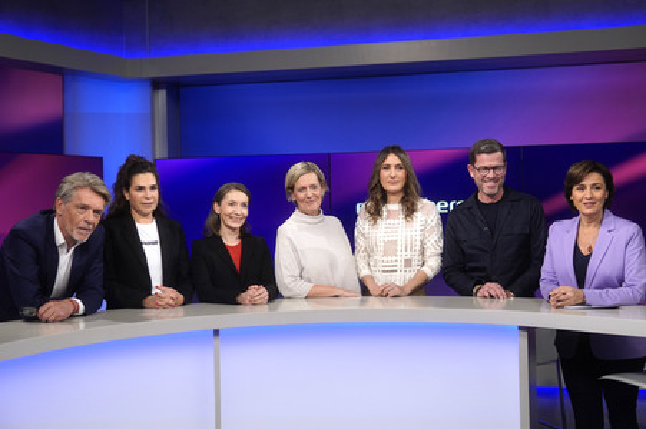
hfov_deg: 43.6
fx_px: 807
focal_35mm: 45
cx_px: 323
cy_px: 214
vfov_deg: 29.8
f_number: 1.6
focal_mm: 30
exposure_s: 1/640
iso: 640
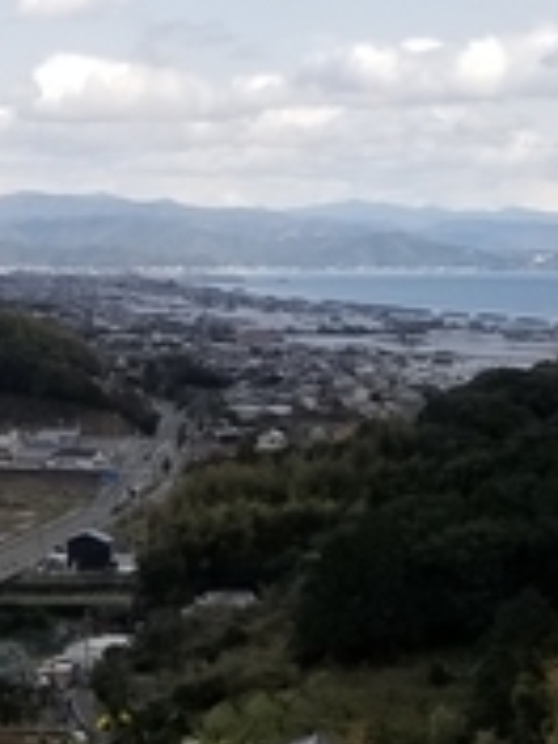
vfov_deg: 16.7
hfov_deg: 12.2
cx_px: -165
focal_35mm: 118
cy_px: 304
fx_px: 2536
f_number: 1.7
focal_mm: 4.3
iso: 50
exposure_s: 1/1808
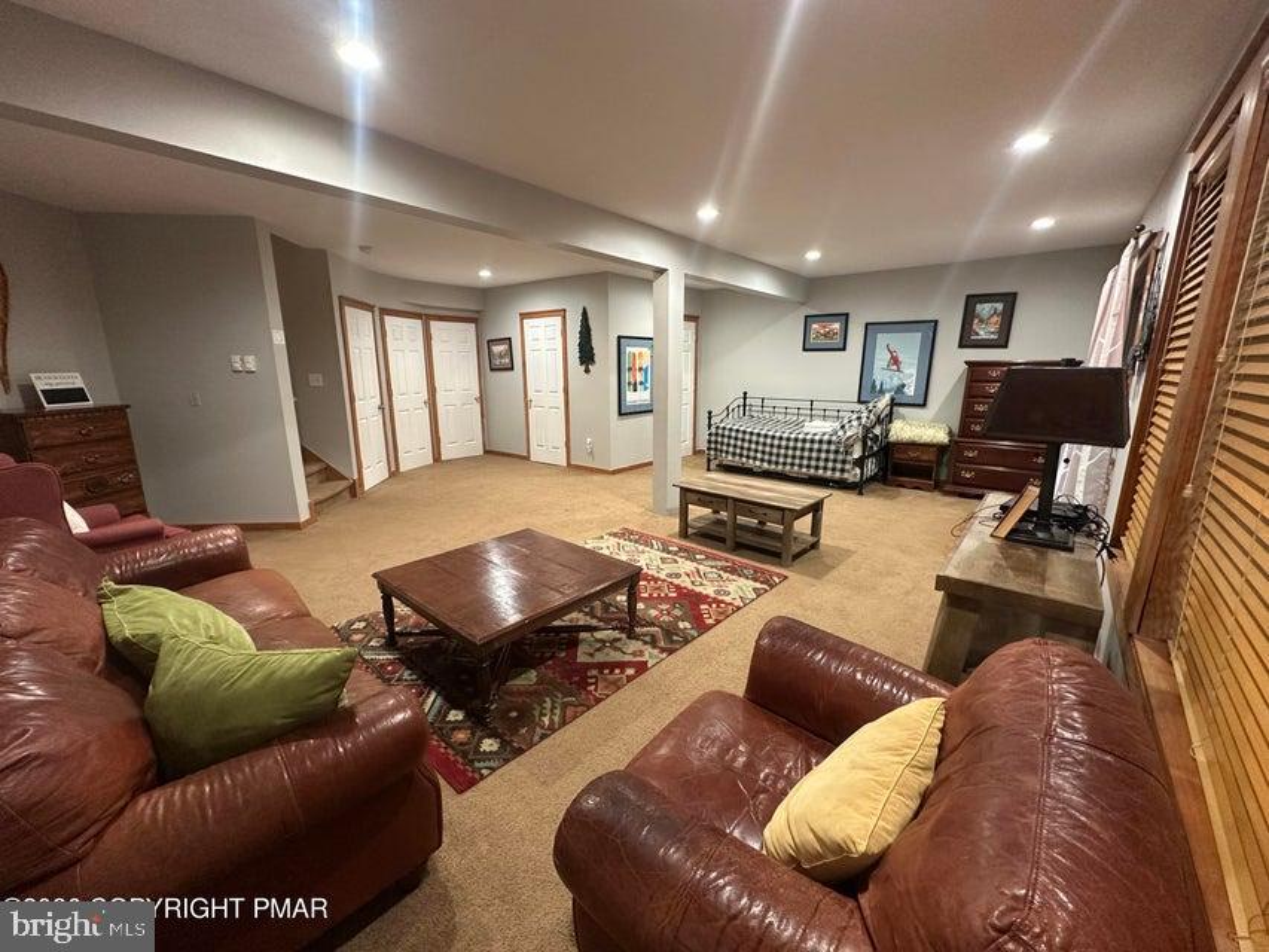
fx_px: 513
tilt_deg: -12.7
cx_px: 634
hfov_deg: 102.1
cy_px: 476
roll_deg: -0.1
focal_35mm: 14
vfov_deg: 85.7
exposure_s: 1/42
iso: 320
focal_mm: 2.22
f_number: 2.2
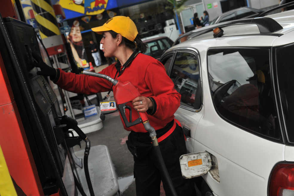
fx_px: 343
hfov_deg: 46.4
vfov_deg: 31.9
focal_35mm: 42
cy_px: 98
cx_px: 147
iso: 400
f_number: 4.5
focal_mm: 28
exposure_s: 1/1000
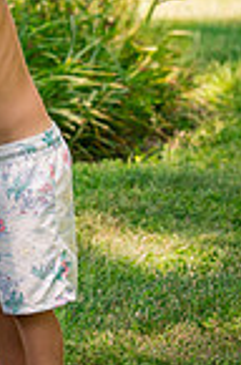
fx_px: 3672
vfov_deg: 5.7
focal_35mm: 364
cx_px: 5
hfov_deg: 3.8
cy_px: 98
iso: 400
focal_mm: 70
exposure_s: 1/1000
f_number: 2.8
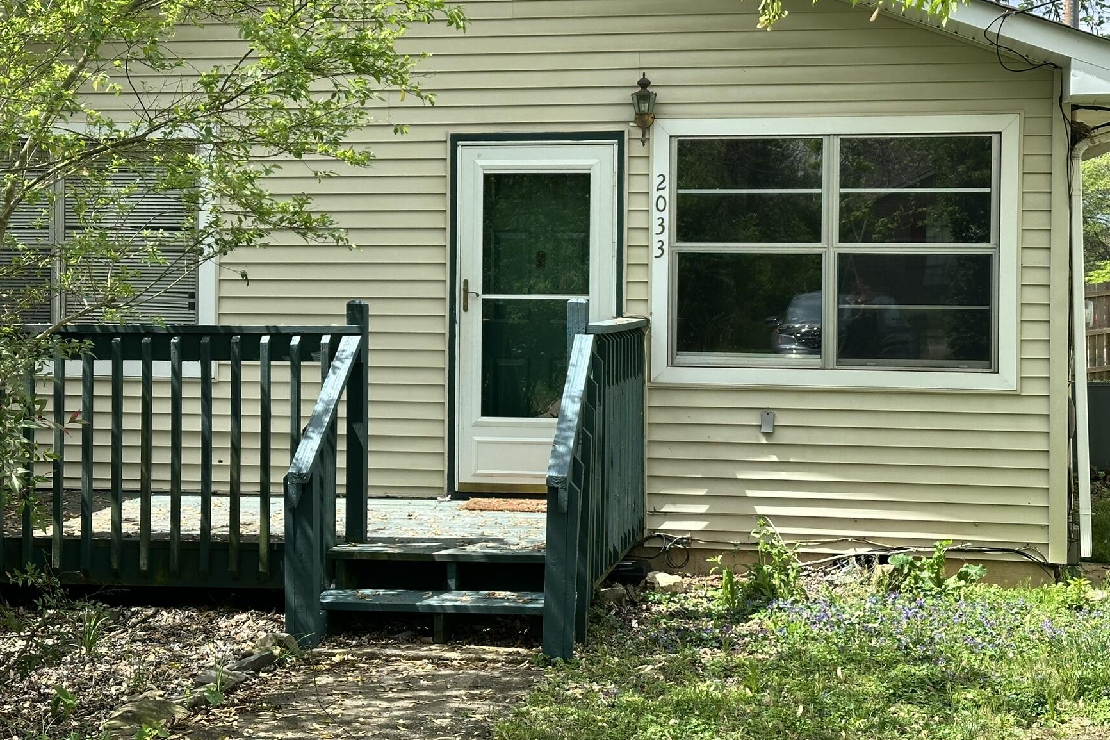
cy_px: 313
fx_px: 1819
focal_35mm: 59
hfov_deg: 33.9
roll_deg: -0.2
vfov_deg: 23.0
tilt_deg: +0.2
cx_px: 546
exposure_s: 1/1848
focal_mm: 6.86
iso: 64
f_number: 1.78
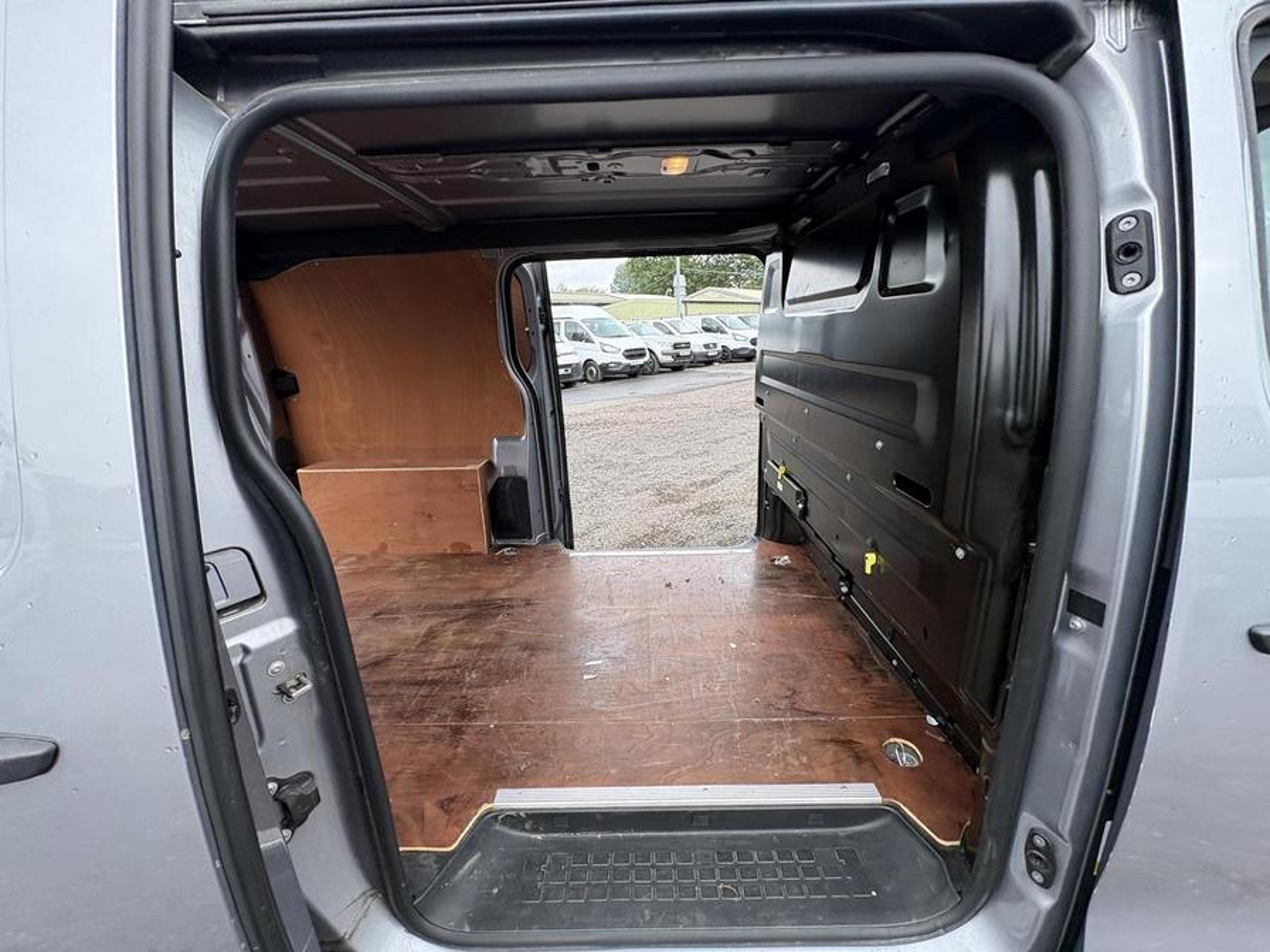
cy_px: 476
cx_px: 635
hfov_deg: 102.1
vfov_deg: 85.7
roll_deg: +5.0
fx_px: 514
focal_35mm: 14
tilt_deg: -9.5
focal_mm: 2.22
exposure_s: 1/154
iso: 64
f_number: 2.2
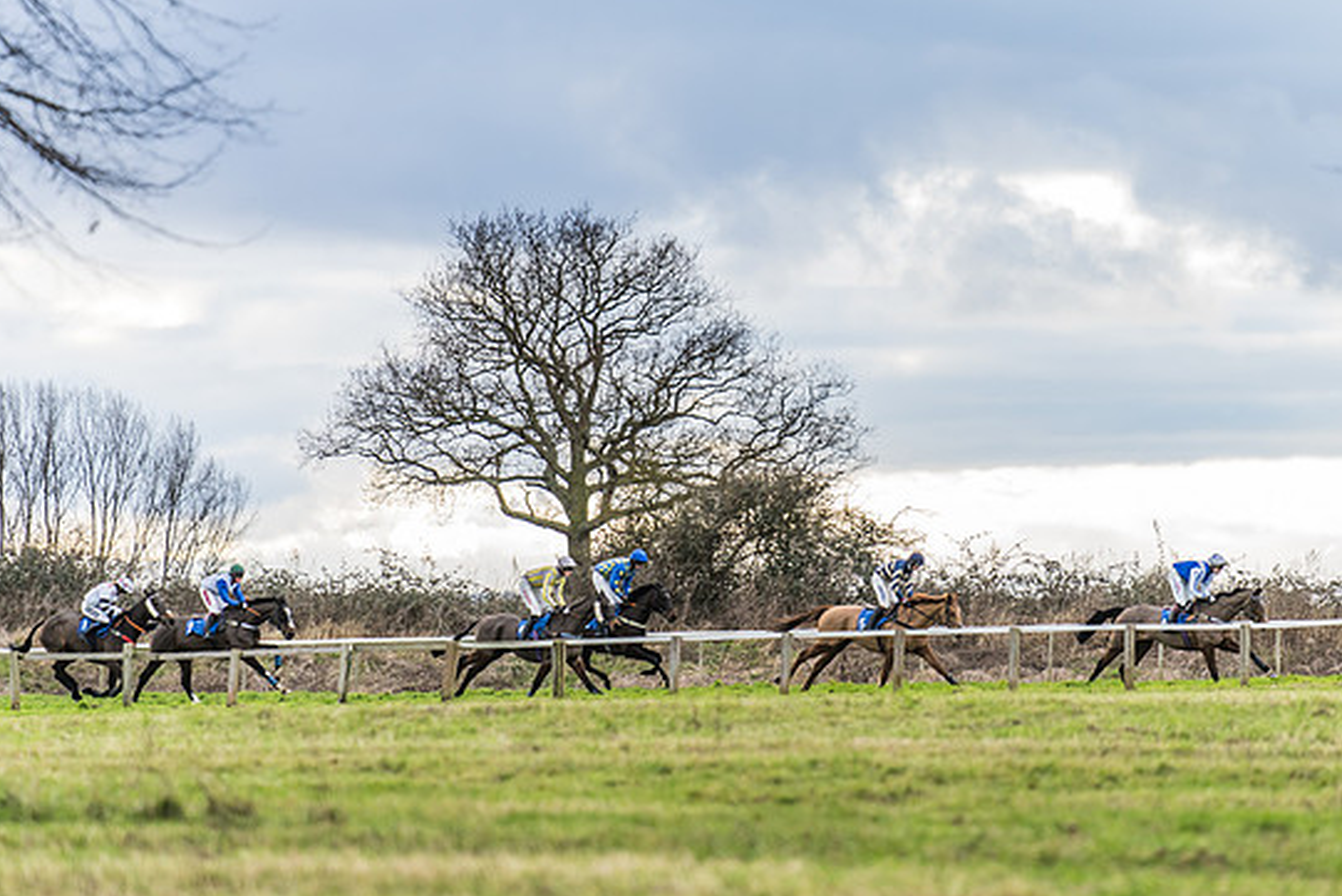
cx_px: 837
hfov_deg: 6.9
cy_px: 287
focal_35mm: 299
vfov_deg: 4.6
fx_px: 11148
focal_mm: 200
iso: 800
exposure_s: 1/1000
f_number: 2.8
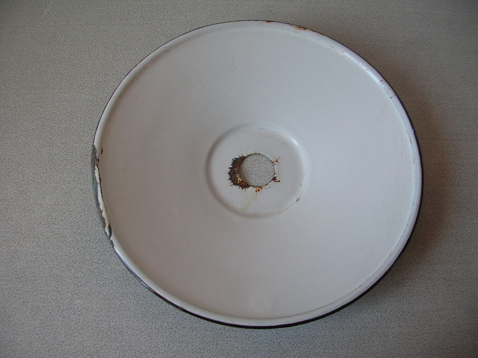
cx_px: 239
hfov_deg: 52.7
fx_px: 483
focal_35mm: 35
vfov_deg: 40.6
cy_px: 179
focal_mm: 5.8
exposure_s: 1/14.1
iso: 50
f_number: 2.8
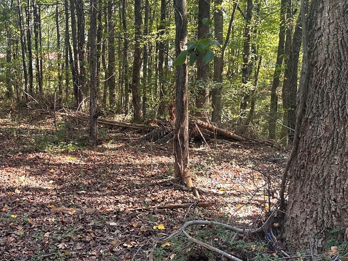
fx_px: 472
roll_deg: +1.7
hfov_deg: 39.0
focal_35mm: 47
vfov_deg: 30.9
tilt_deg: -7.1
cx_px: 72
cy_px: 138
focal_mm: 6.86
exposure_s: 1/121
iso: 100
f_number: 1.78
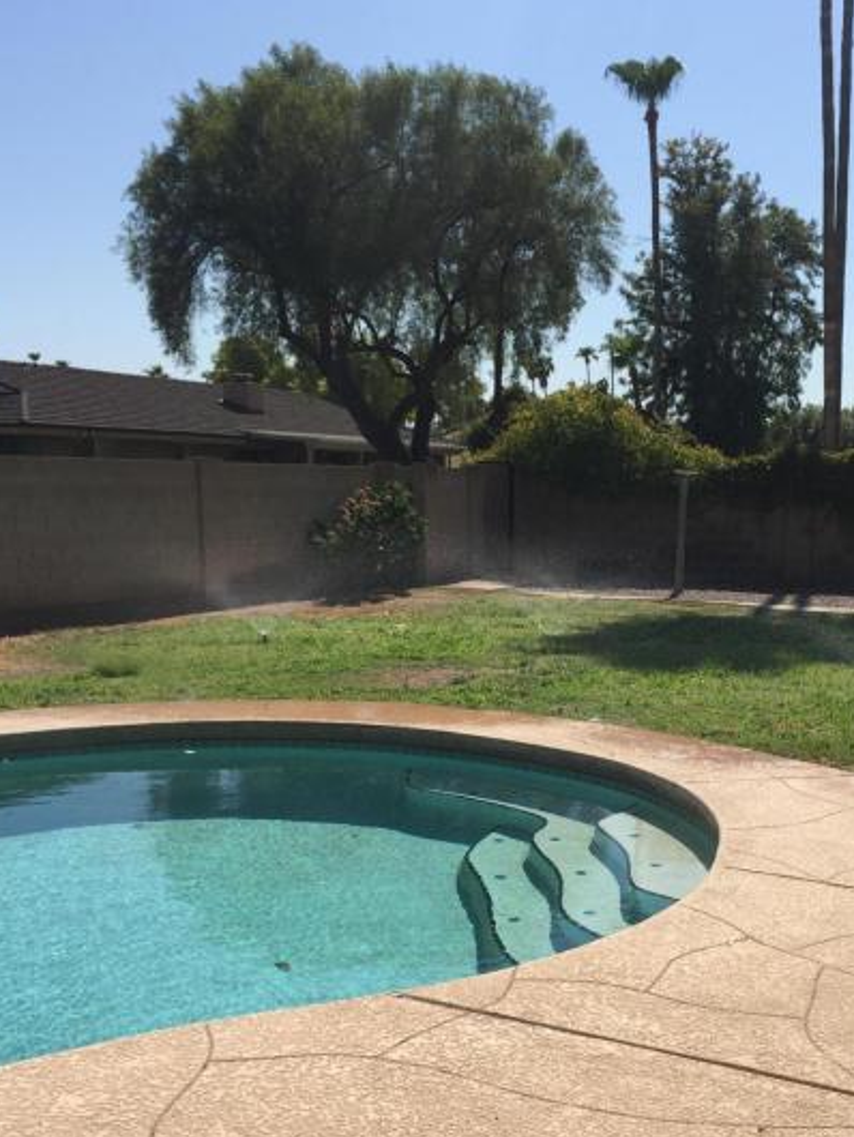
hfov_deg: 34.1
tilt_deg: -9.0
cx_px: 566
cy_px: 704
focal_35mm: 42
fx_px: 1380
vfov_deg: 44.4
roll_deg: -1.0
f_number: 2.2
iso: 32
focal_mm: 4.15
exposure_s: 1/3049
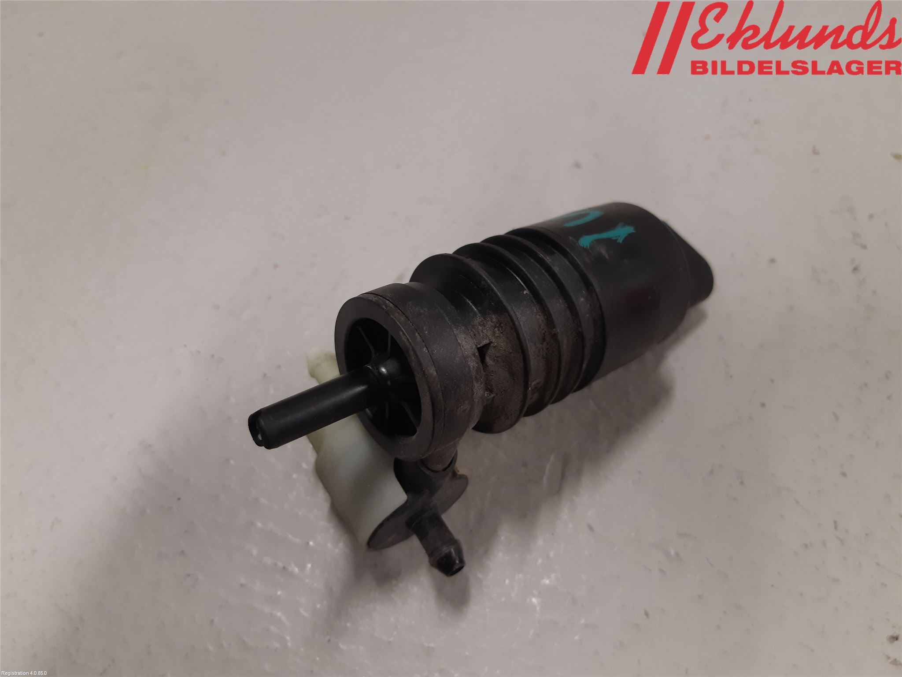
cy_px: 338
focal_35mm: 26
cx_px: 451
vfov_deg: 53.1
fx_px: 677
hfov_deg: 67.3
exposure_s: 1/50
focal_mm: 3.93
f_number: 1.7
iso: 125
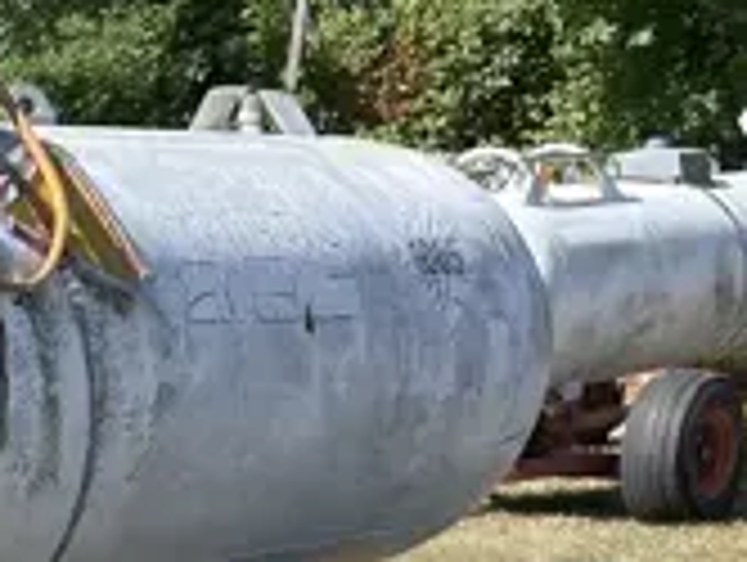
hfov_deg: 16.6
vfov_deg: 14.4
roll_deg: +1.4
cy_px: 670
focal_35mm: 100
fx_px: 2161
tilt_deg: -6.1
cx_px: -562
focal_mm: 5.1
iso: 32
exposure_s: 1/2012
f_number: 1.6
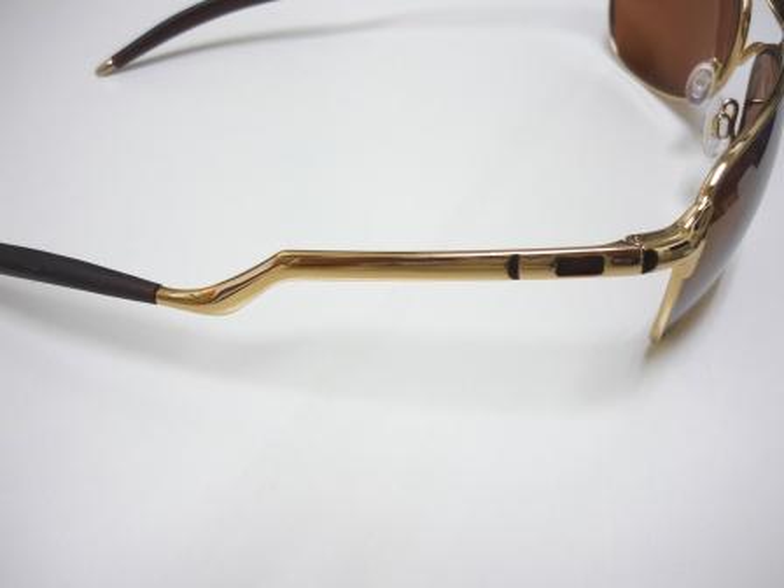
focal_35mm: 33
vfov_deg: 42.9
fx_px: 747
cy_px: 294
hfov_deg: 55.4
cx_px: 392
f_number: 2.8
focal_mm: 5.5
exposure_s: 1/40
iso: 100
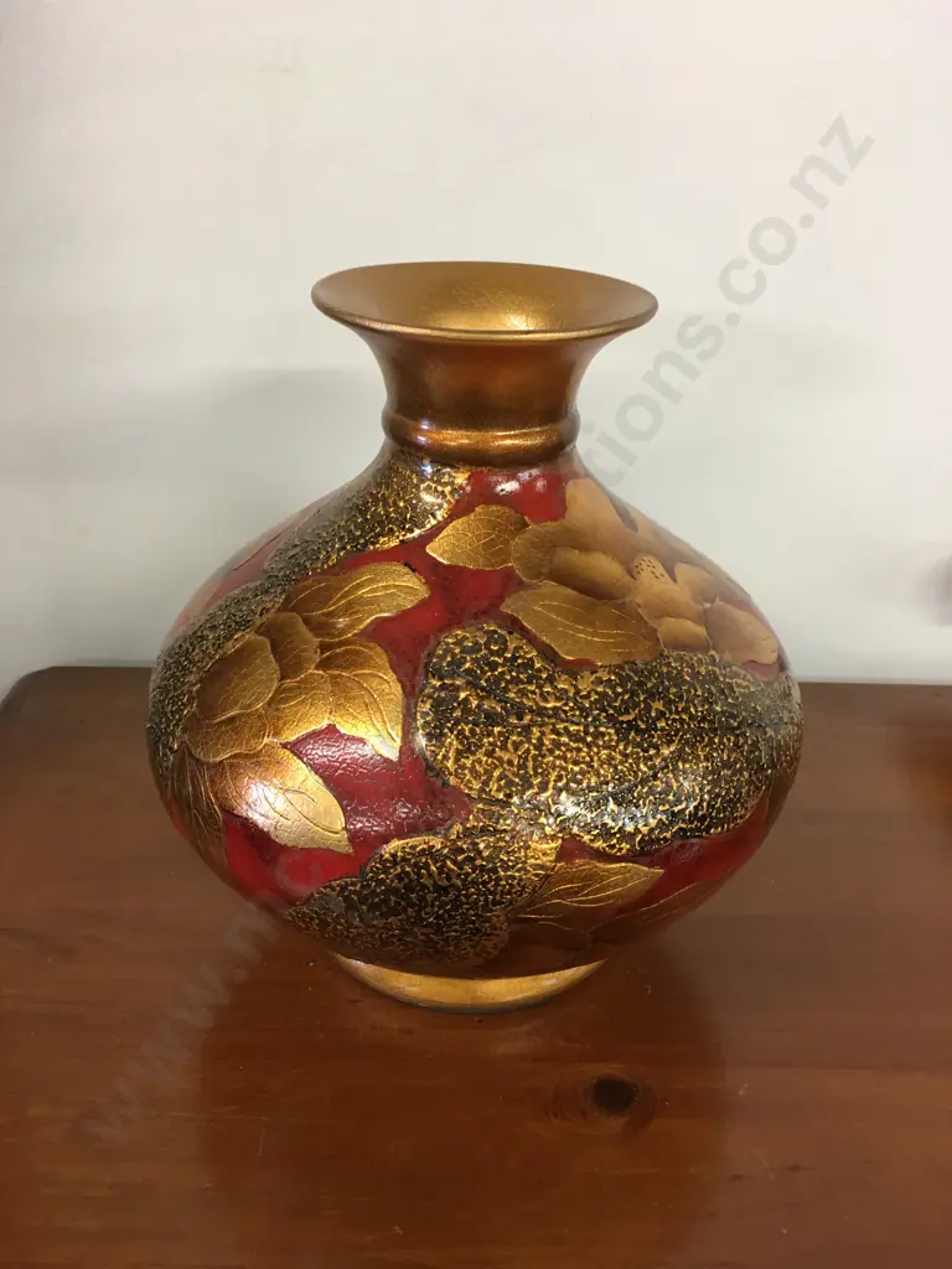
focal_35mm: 29
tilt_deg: -26.9
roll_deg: -2.5
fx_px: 1063
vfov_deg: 61.7
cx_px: 476
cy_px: 634
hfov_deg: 48.2
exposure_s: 1/17
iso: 50
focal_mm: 4.15
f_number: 2.2
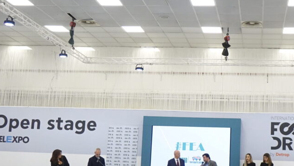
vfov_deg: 20.4
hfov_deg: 34.8
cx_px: 212
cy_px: 97
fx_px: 460
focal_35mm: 59
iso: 1000
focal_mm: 11.13
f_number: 2.8
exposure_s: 1/200
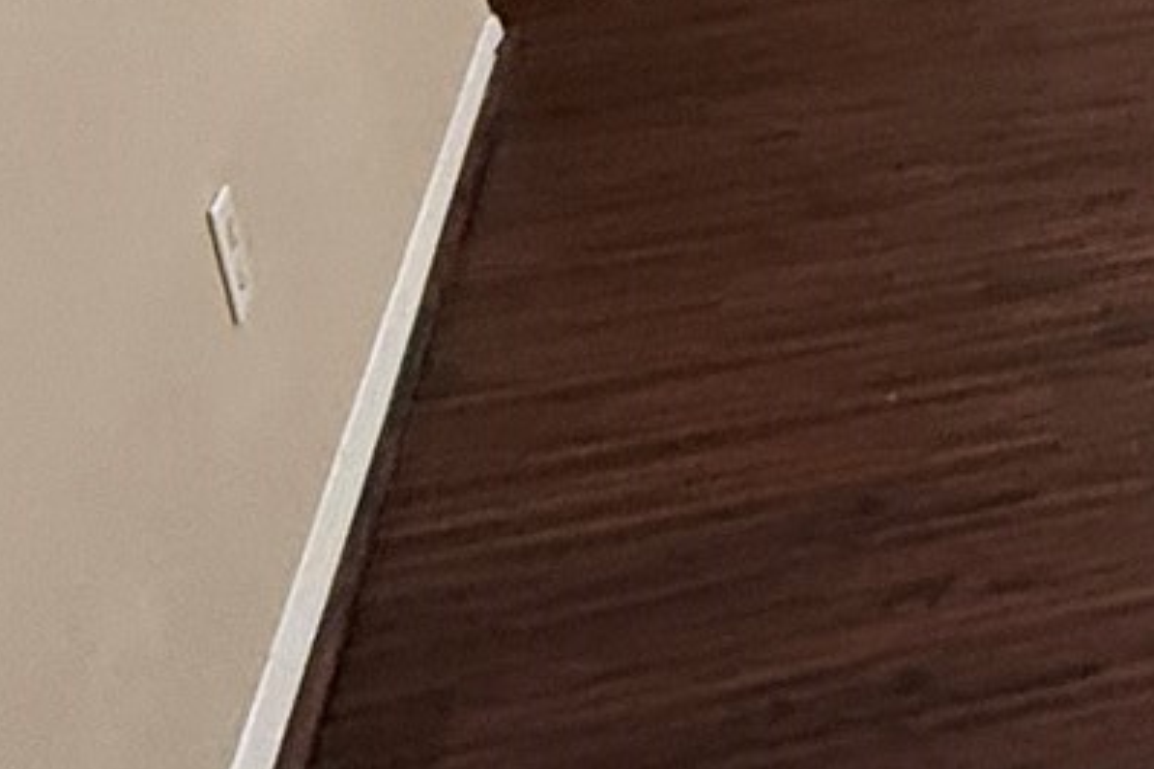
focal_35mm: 75
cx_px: 1743
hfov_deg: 22.2
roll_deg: +0.5
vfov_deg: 17.7
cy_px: -20
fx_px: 2403
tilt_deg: -20.6
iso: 320
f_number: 2.2
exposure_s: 1/60
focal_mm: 2.22
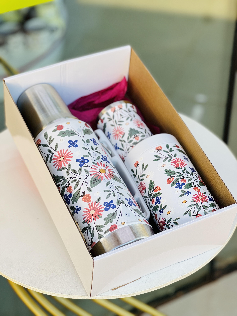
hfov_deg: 19.1
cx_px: 118
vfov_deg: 25.3
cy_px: 158
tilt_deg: -40.7
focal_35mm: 77
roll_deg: +0.5
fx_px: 703
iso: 40
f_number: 2.8
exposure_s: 1/121
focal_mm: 9
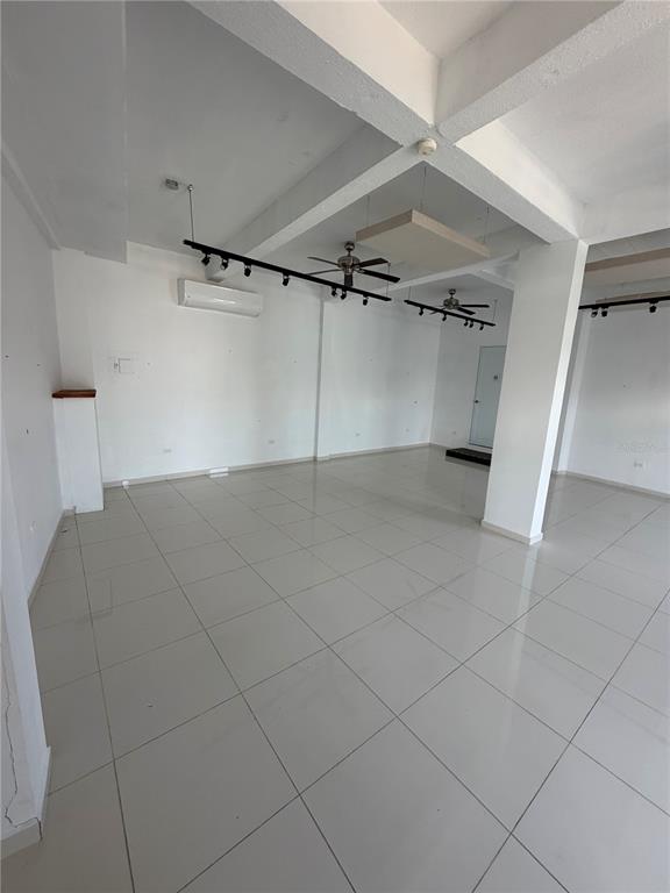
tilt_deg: -11.3
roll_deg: -3.6
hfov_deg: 85.7
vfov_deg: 102.1
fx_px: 361
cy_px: 446
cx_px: 335
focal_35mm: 14
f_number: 2.2
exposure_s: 1/121
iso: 125
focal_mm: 2.22
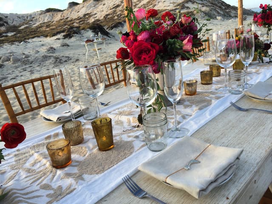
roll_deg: +9.2
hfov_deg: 61.7
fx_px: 228
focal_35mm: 29
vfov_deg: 48.2
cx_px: 136
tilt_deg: -18.9
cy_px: 102
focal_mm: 4.15
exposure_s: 1/533
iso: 32
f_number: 2.2
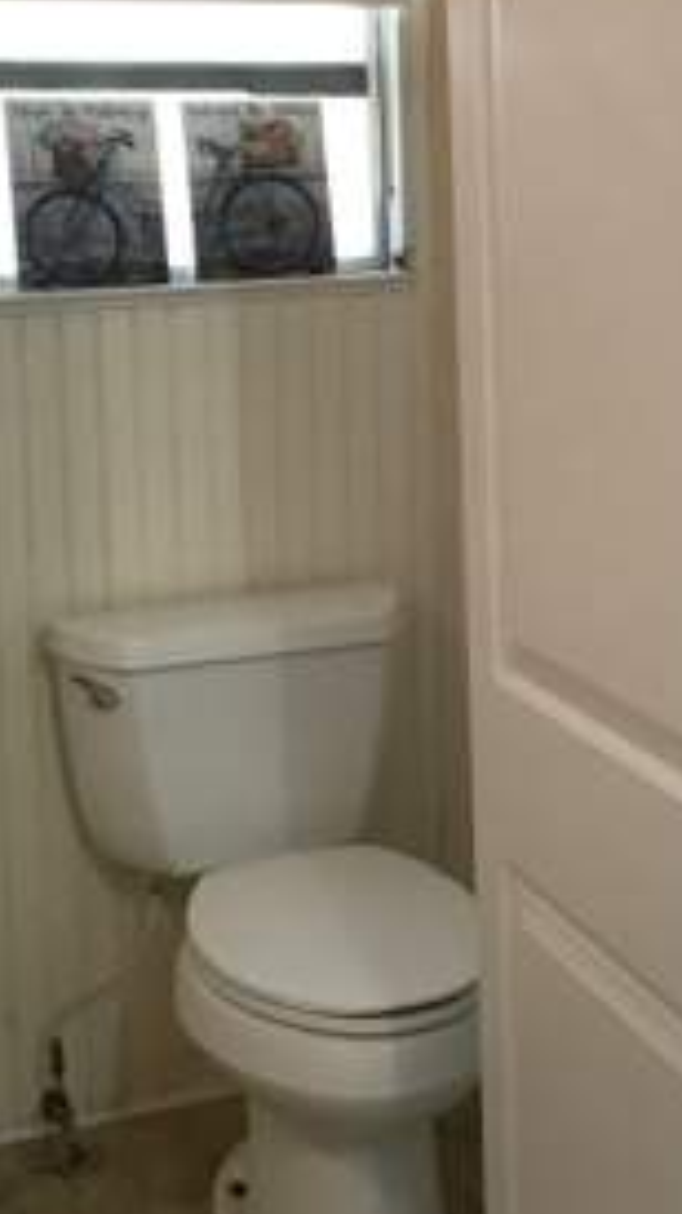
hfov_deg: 20.2
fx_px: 1898
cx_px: 523
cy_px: 450
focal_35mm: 59
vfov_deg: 35.2
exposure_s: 1/60
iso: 250
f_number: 2.4
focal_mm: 3.3
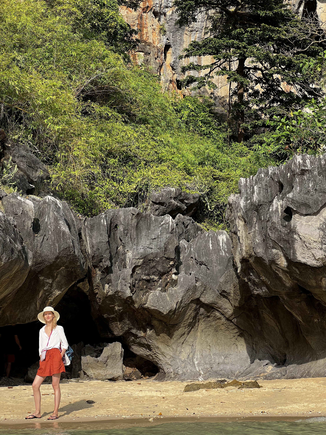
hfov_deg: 19.1
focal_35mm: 77
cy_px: 218
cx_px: 163
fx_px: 967
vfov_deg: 25.3
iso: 32
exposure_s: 1/293
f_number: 2.8
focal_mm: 9
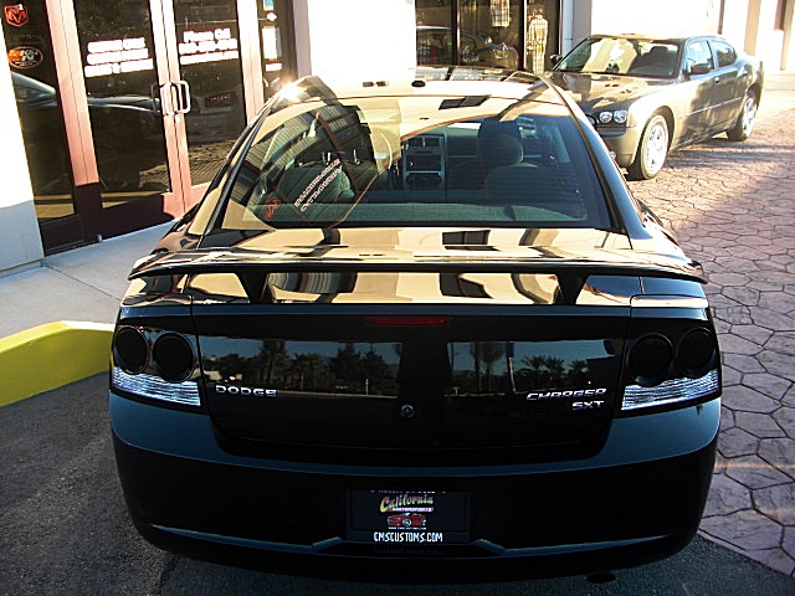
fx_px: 827
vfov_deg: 39.7
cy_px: 298
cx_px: 398
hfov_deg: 51.4
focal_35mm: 36
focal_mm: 6.3
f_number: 2.8
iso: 50
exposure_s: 1/125
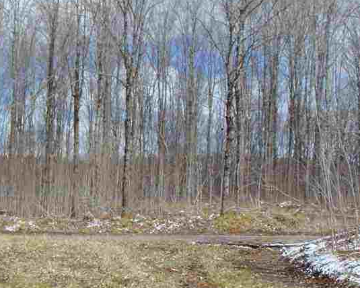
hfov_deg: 26.5
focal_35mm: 70
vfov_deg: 21.8
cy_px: 164
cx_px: 57
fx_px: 746
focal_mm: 5.4
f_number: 8
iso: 80
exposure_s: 1/250
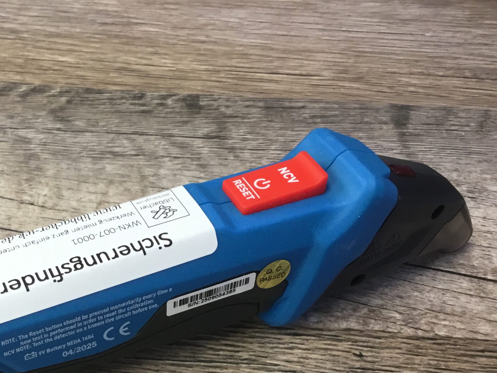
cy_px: 300
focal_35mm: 50
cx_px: 126
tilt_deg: -44.1
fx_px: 718
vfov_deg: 28.5
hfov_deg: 37.3
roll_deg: +0.5
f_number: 2.4
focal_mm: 3.3
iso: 32
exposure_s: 1/33
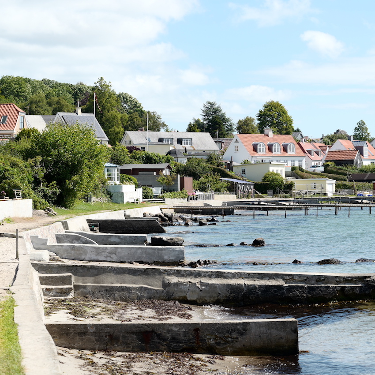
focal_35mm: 96
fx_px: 1177
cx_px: 205
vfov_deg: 18.1
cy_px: 188
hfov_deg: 18.1
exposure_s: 1/640
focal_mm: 75
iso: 100
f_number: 5
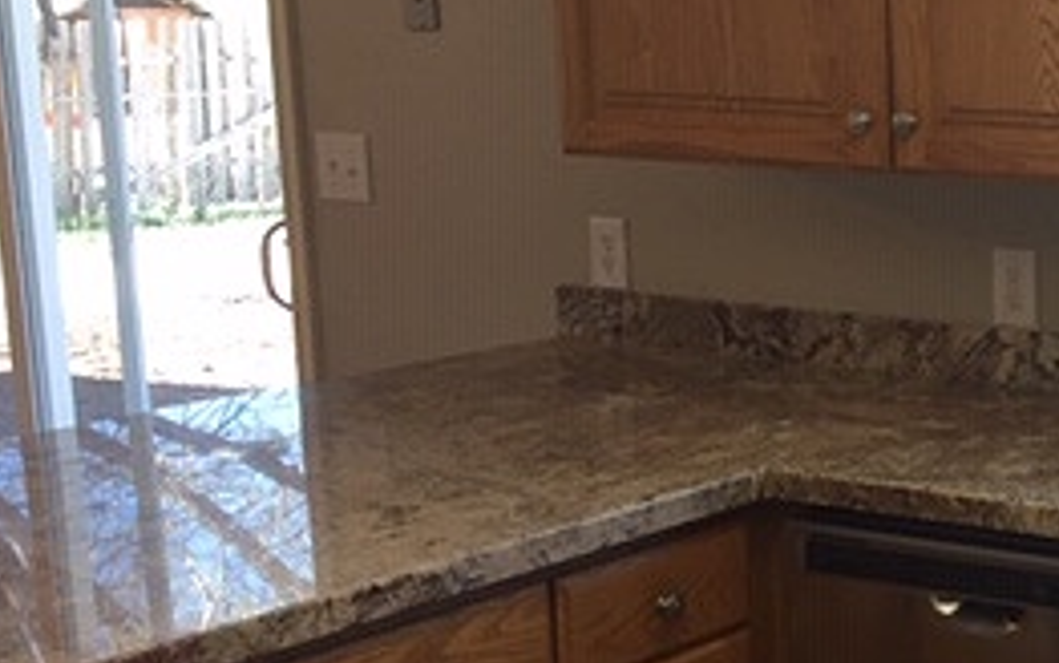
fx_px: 2166
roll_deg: -1.0
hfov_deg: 24.7
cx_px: 1285
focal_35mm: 75
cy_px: 477
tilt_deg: -11.0
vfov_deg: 17.3
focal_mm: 4.15
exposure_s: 1/120
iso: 50
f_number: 2.2
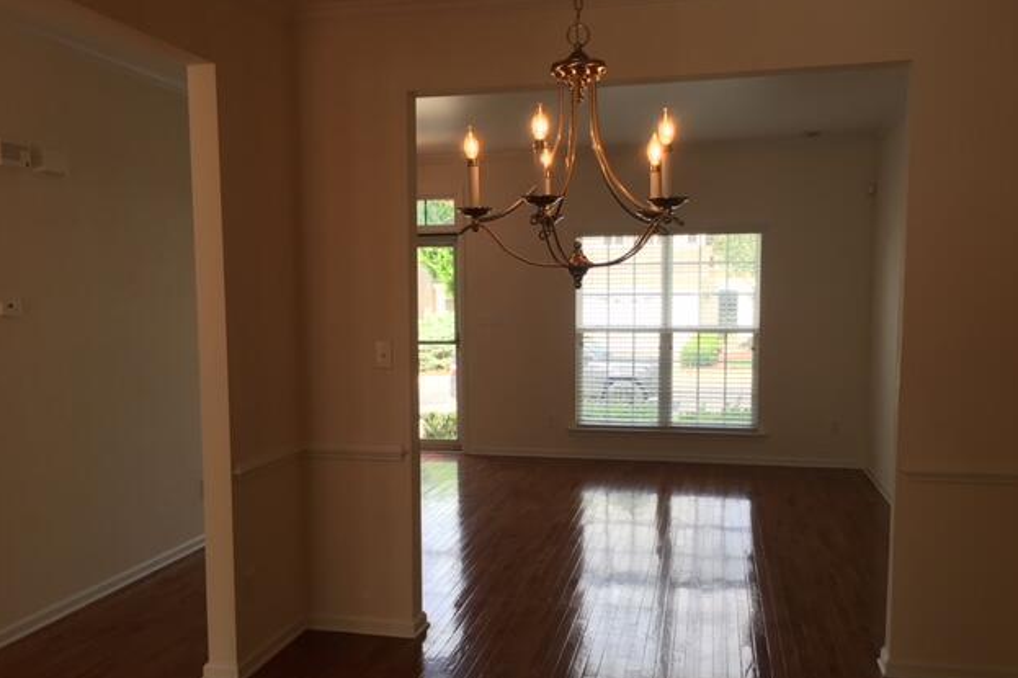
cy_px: 376
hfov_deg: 60.3
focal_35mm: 31
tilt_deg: -5.8
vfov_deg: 42.2
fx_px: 876
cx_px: 516
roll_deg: +0.7
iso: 32
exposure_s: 1/120
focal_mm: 4.15
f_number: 2.2
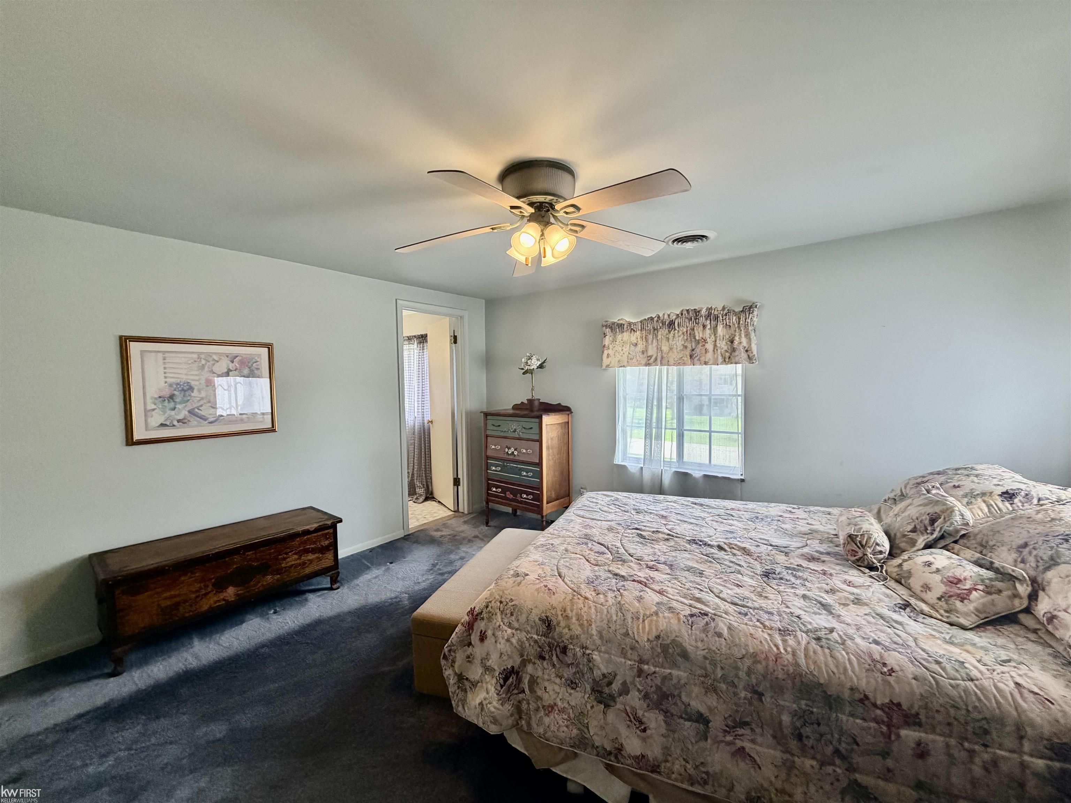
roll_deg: +0.9
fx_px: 433
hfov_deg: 102.1
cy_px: 402
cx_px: 536
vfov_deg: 85.7
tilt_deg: -2.7
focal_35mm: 14
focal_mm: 2.22
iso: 200
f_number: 2.2
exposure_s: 1/120
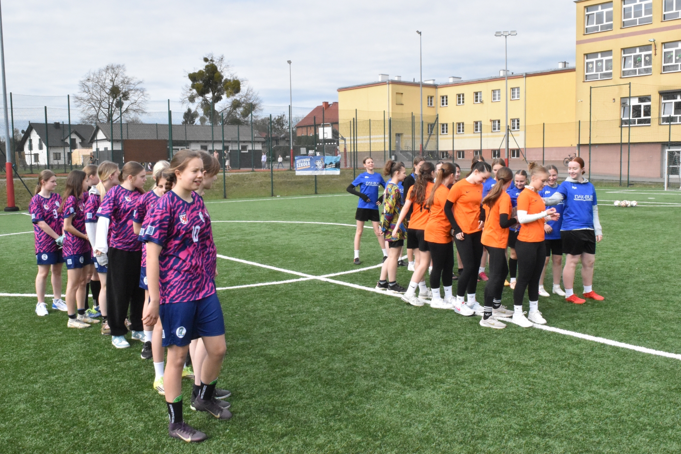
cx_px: 340
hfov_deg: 55.1
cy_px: 227
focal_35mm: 34
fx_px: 653
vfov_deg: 38.4
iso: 5000
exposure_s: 1/1250
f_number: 18
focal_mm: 23
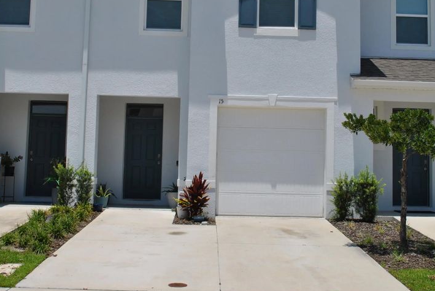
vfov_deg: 25.9
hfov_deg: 38.2
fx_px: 629
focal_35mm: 52
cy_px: 94
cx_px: 221
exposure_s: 1/320
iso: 100
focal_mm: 24
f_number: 9
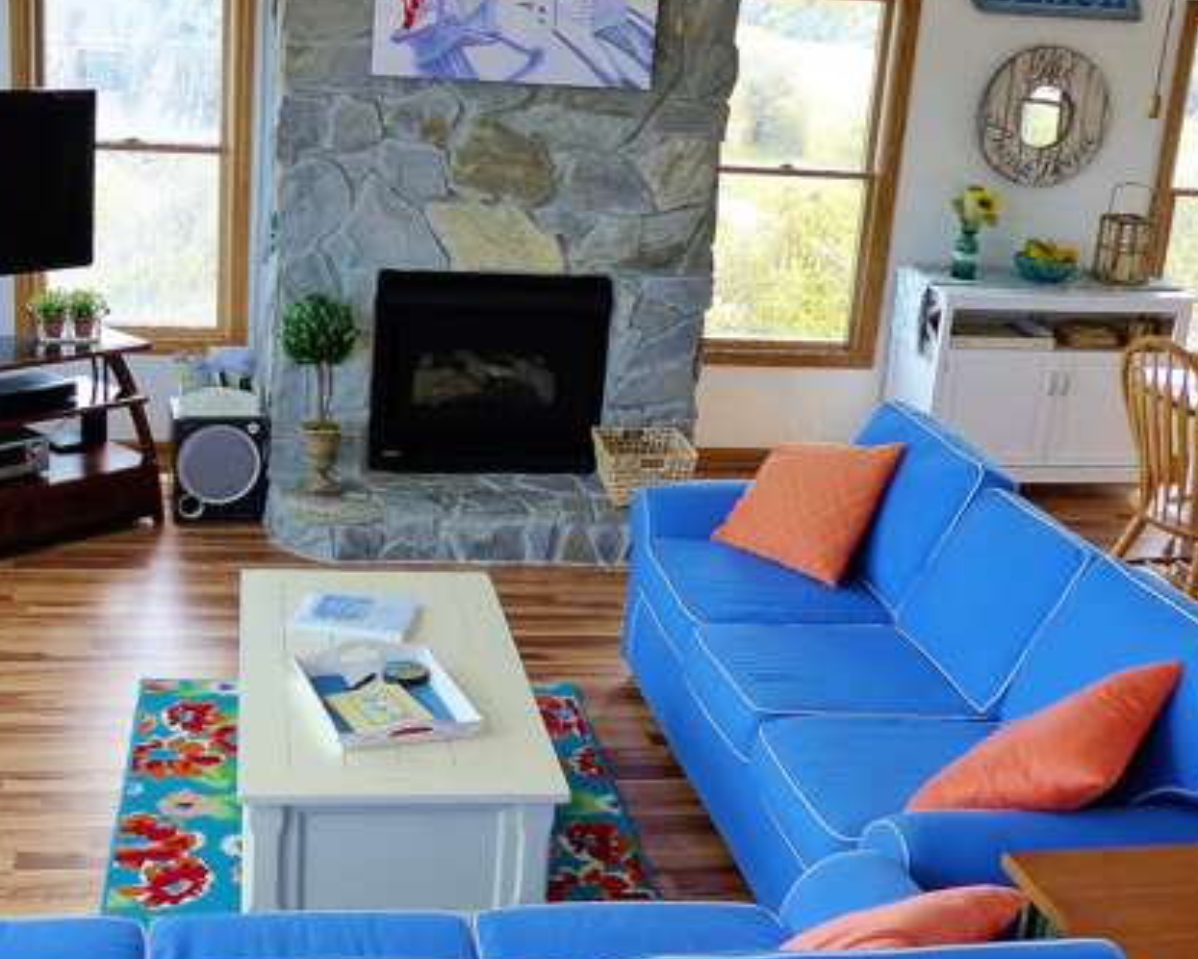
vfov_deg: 33.4
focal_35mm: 45
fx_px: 1596
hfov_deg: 40.9
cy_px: 442
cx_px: 449
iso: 200
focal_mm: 5
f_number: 2.8
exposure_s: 1/160
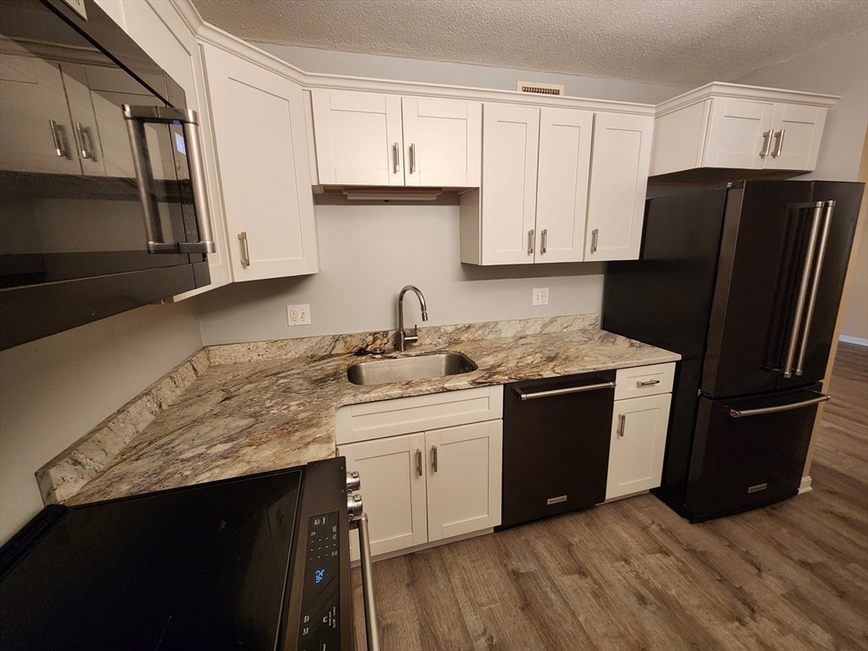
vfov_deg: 89.9
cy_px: 326
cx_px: 434
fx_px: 326
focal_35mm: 13
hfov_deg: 106.2
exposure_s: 1/30
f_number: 2.2
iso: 400
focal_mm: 2.2
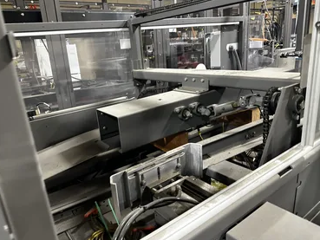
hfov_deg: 67.2
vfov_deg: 53.1
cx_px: 150
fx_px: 240
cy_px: 122
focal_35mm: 26
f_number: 1.78
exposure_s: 1/60
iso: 640
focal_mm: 6.86
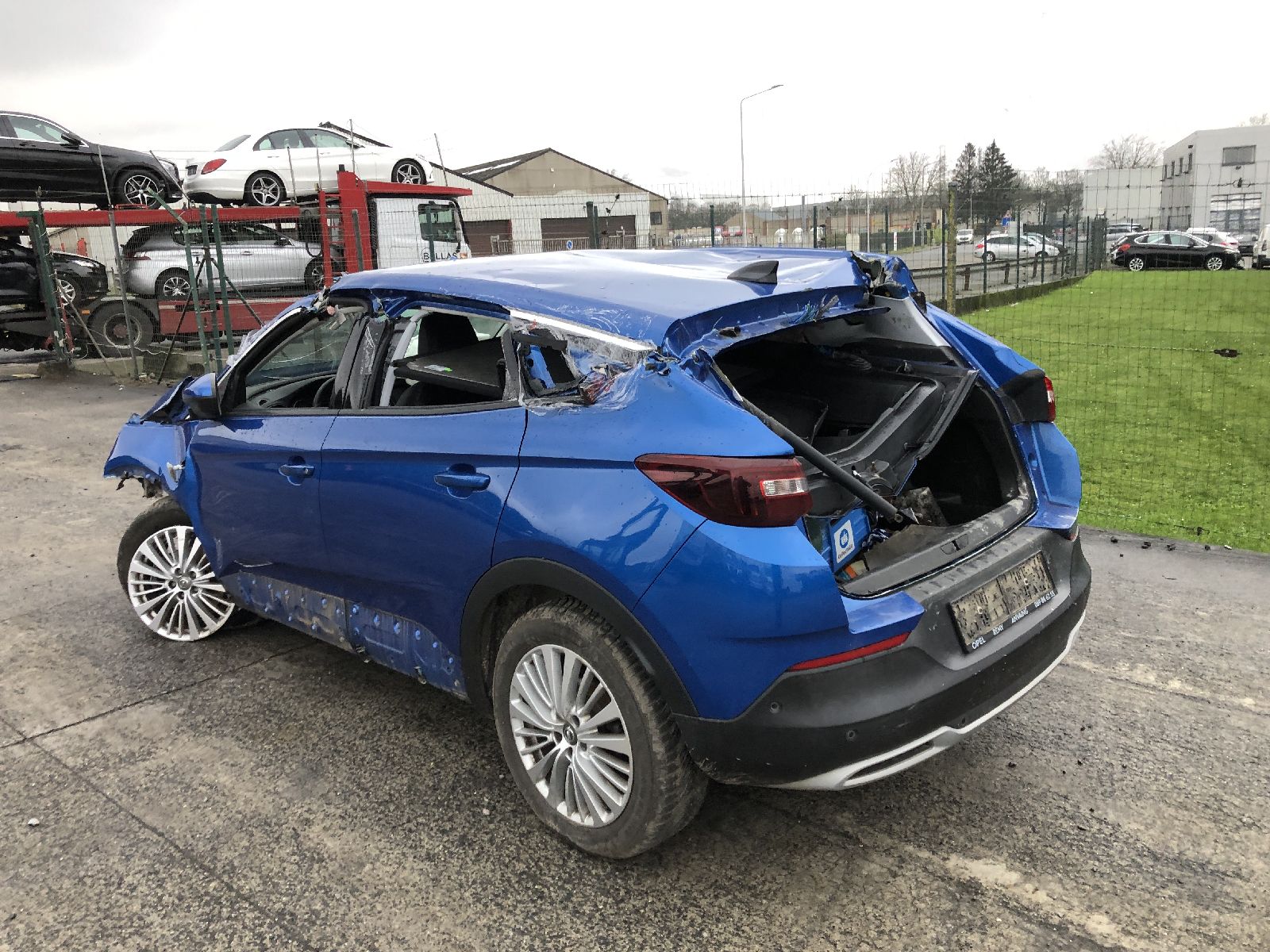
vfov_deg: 49.7
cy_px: 476
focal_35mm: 28
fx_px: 1027
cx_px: 635
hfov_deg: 63.4
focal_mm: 3.99
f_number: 1.8
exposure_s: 1/30
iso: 40
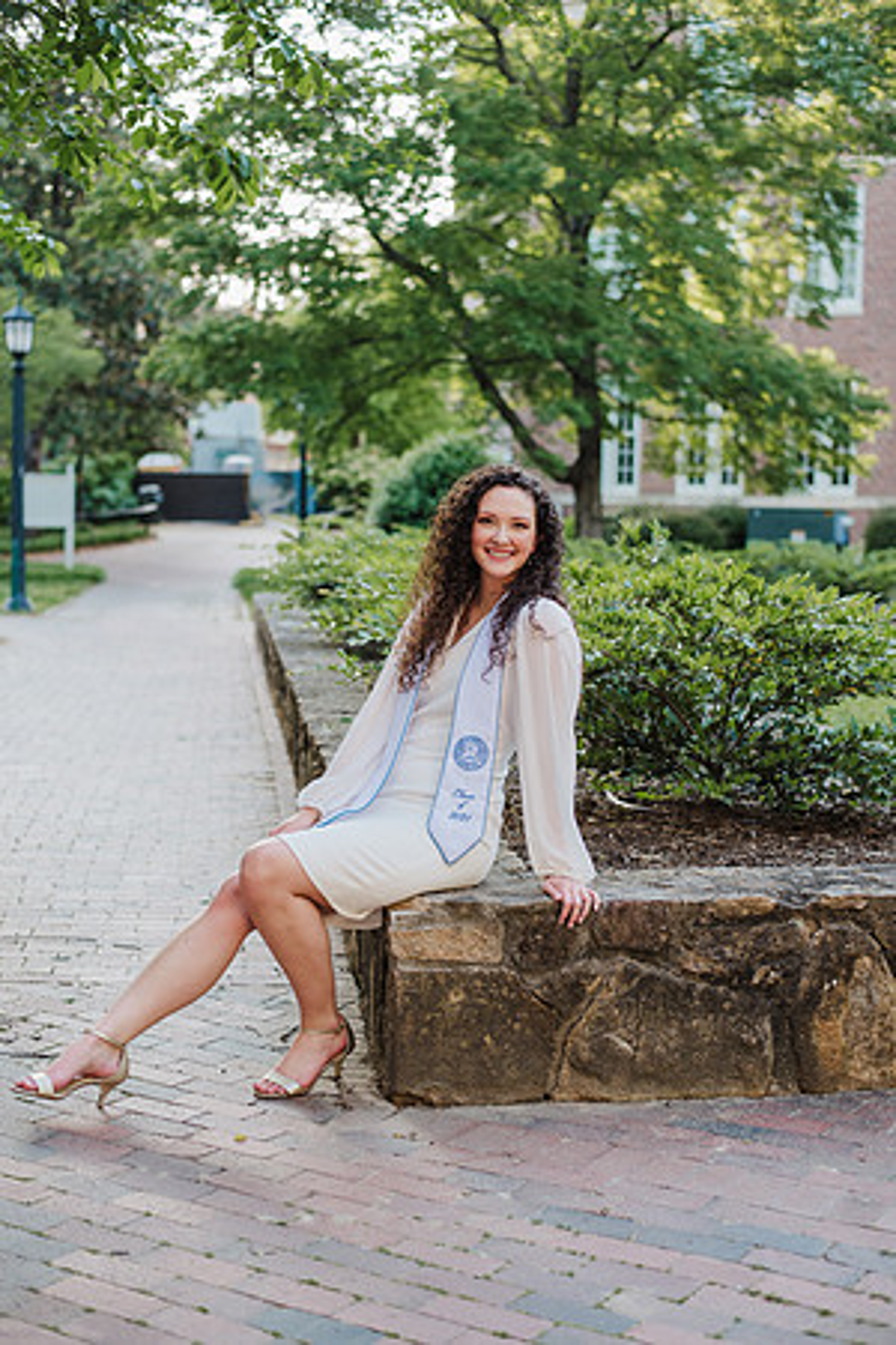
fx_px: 1867
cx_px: 448
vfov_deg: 39.6
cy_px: 672
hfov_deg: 27.0
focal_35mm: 50
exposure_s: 1/250
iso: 200
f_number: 2.5
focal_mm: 50
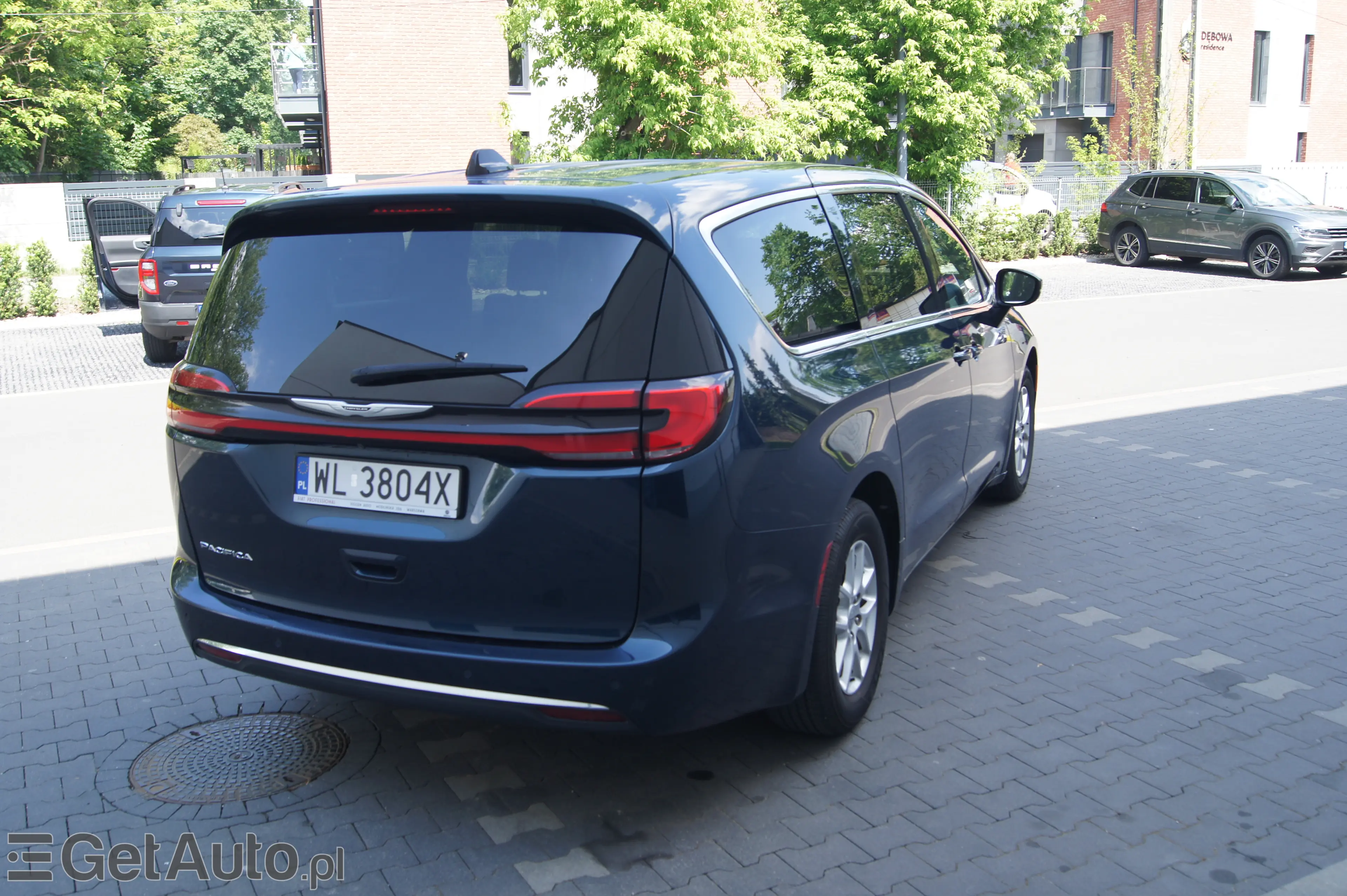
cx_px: 674
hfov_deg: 57.2
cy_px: 448
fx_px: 1234
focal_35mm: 33
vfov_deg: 39.9
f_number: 5.6
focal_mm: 22
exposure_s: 1/80
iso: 100
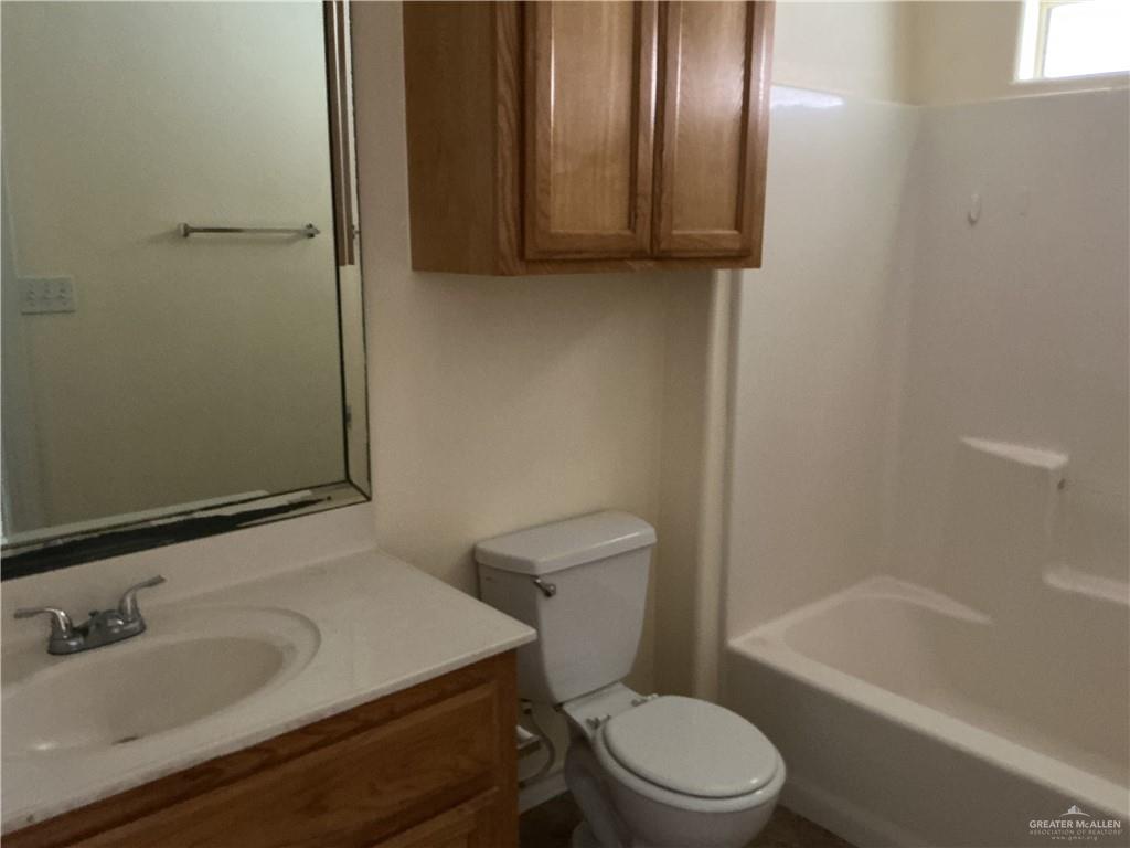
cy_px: 424
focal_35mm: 29
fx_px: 947
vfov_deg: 48.2
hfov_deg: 61.7
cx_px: 565
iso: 500
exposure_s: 1/30
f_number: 1.8
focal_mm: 3
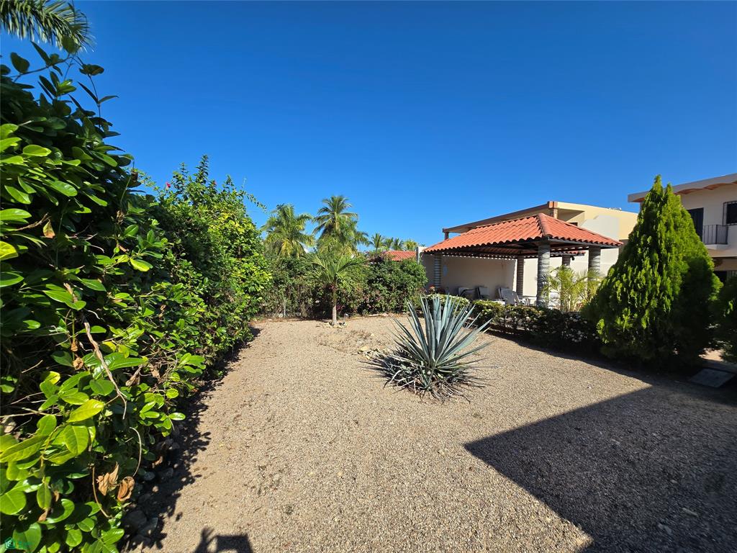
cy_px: 276
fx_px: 277
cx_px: 368
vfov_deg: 89.9
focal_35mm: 13
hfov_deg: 106.2
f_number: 2.2
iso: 50
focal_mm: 2.2
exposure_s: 1/2180
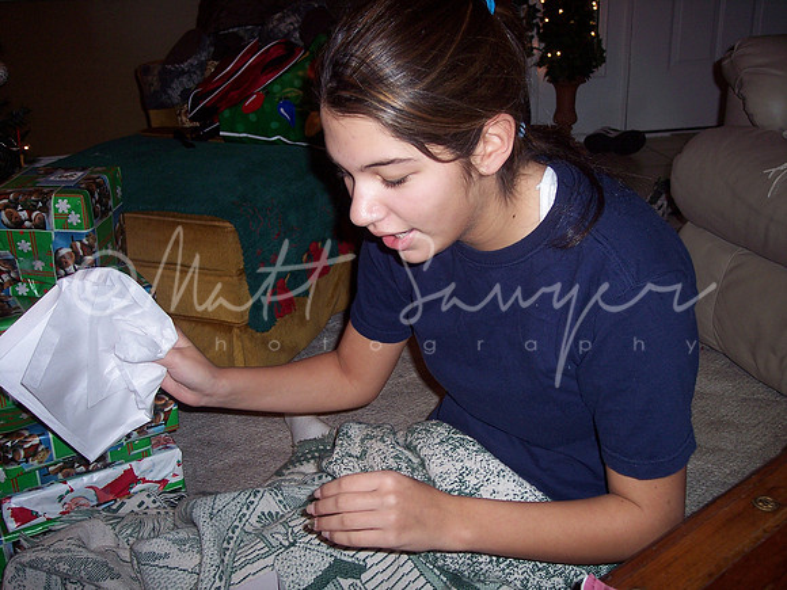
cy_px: 295
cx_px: 394
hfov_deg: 47.9
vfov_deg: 36.8
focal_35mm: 39
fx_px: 887
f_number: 2.8
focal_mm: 8
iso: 100
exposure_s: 1/60
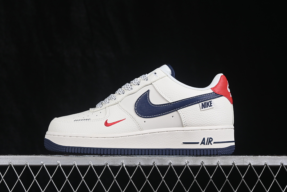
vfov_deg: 18.2
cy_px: 96
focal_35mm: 75
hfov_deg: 27.0
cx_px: 144
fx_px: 598
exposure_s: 1/80
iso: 160
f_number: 8
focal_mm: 50
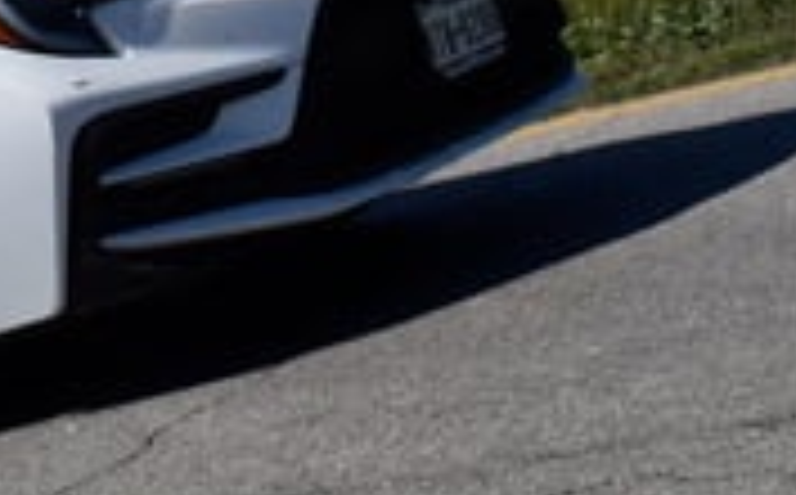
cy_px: -308
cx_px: 333
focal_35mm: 179
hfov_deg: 11.7
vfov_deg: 7.1
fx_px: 3882
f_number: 8
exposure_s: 1/2000
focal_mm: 27
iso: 320
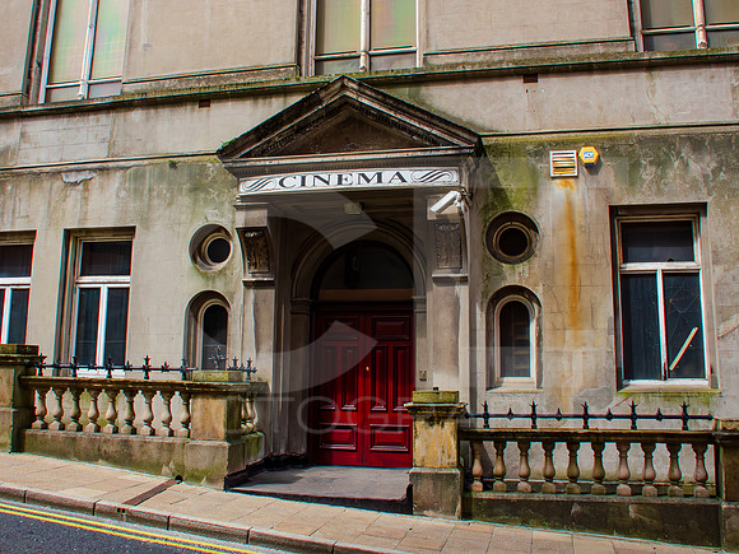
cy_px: 229
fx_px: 740
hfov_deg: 53.1
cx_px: 353
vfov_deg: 40.9
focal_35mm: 35
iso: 400
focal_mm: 18
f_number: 16
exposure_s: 1/80
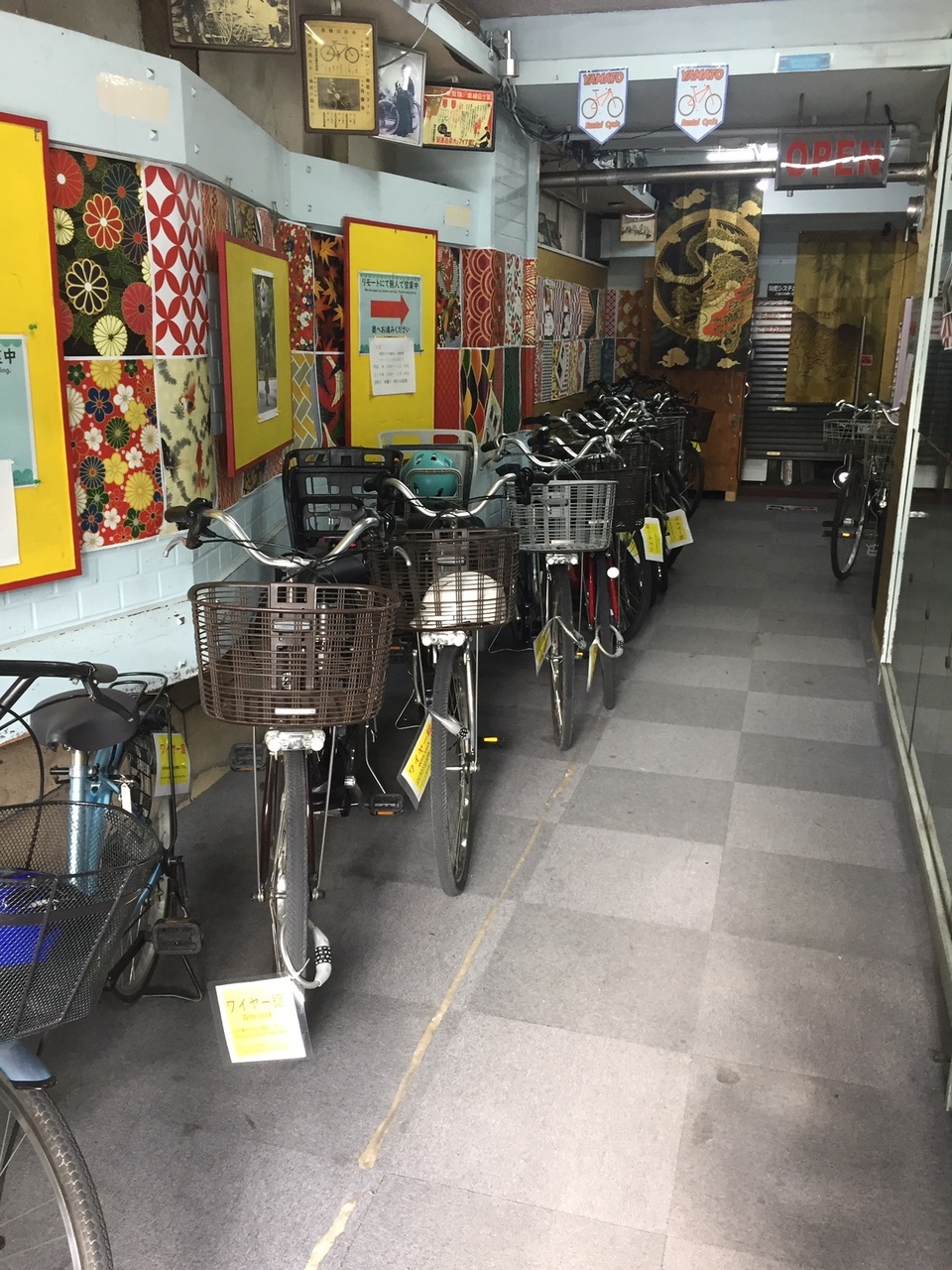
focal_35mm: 29
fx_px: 1063
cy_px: 635
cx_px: 476
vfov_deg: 61.7
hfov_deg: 48.2
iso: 80
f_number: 2.2
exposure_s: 1/30
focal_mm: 4.15
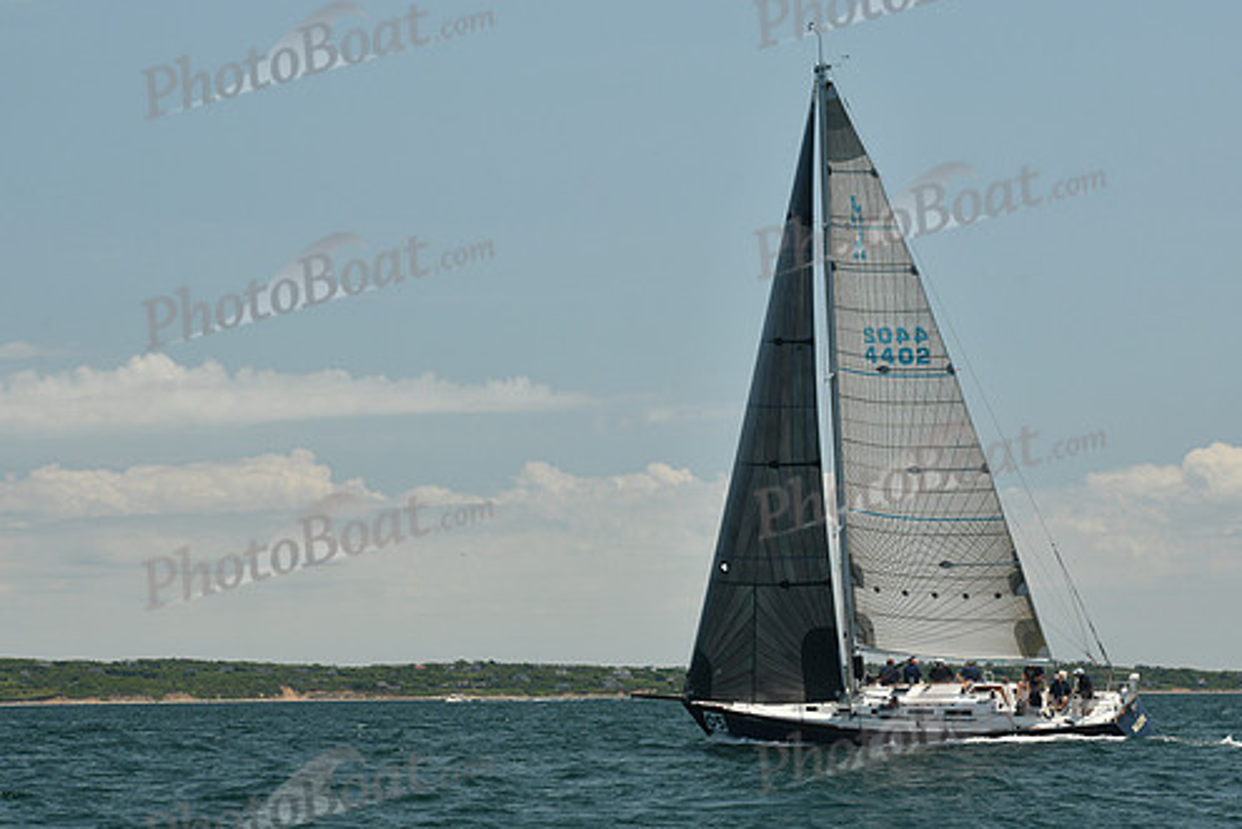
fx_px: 3830
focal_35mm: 111
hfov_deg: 18.4
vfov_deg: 12.3
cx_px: 626
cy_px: 379
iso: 320
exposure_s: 1/640
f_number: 8
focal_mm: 95
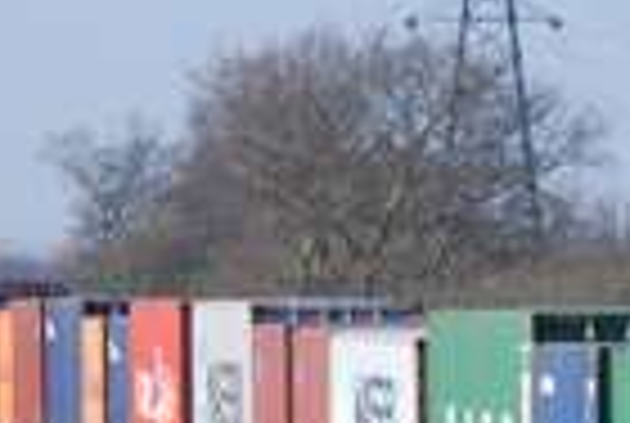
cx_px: 819
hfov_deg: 3.4
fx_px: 10505
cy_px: 580
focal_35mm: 599
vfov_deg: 2.3
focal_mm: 70
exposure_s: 1/640
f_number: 5.6
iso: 320
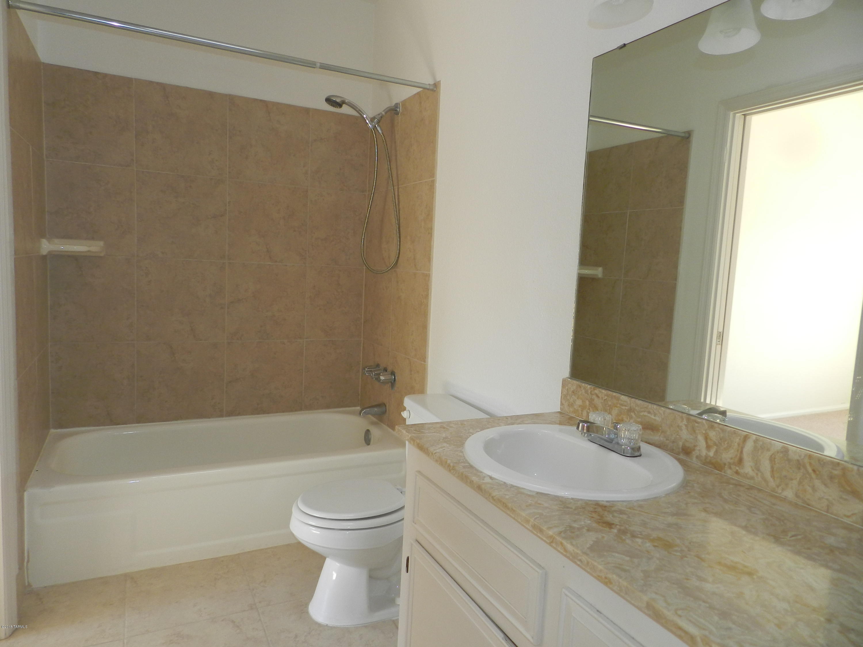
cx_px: 432
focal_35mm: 23
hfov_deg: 73.9
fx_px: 573
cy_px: 324
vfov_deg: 58.9
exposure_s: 1/30
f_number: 3.4
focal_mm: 4
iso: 180
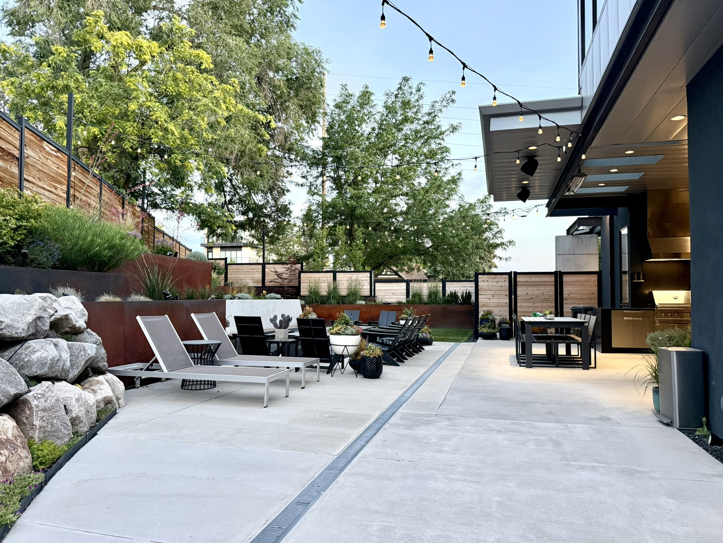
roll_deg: +2.6
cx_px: 362
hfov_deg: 71.6
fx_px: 501
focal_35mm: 24
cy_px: 272
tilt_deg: +2.8
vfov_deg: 56.8
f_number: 1.78
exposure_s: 1/59
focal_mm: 6.76
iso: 400
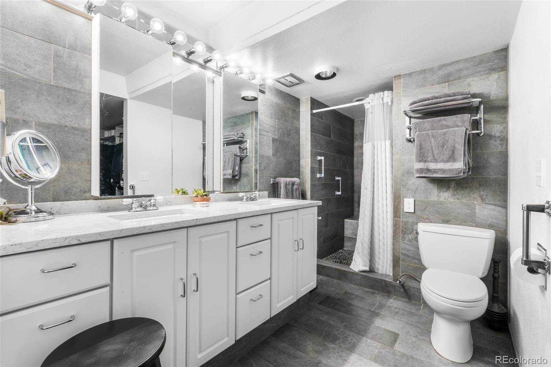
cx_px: 276
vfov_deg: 73.7
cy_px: 184
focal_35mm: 16
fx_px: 245
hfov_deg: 96.7
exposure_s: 5
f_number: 22
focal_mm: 16
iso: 100
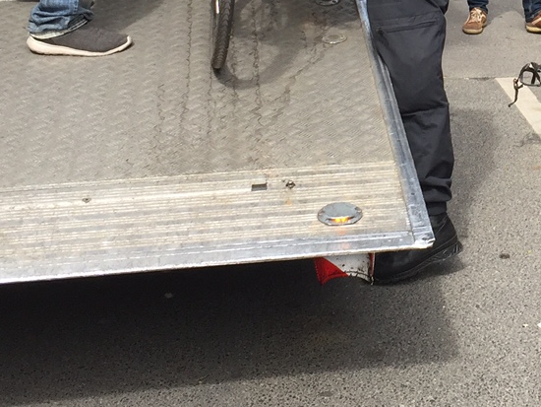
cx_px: 543
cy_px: -35
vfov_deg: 16.7
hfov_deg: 21.9
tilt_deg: -7.1
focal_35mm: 86
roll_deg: -2.7
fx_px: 1345
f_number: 2.2
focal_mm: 4.15
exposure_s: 1/694
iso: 32
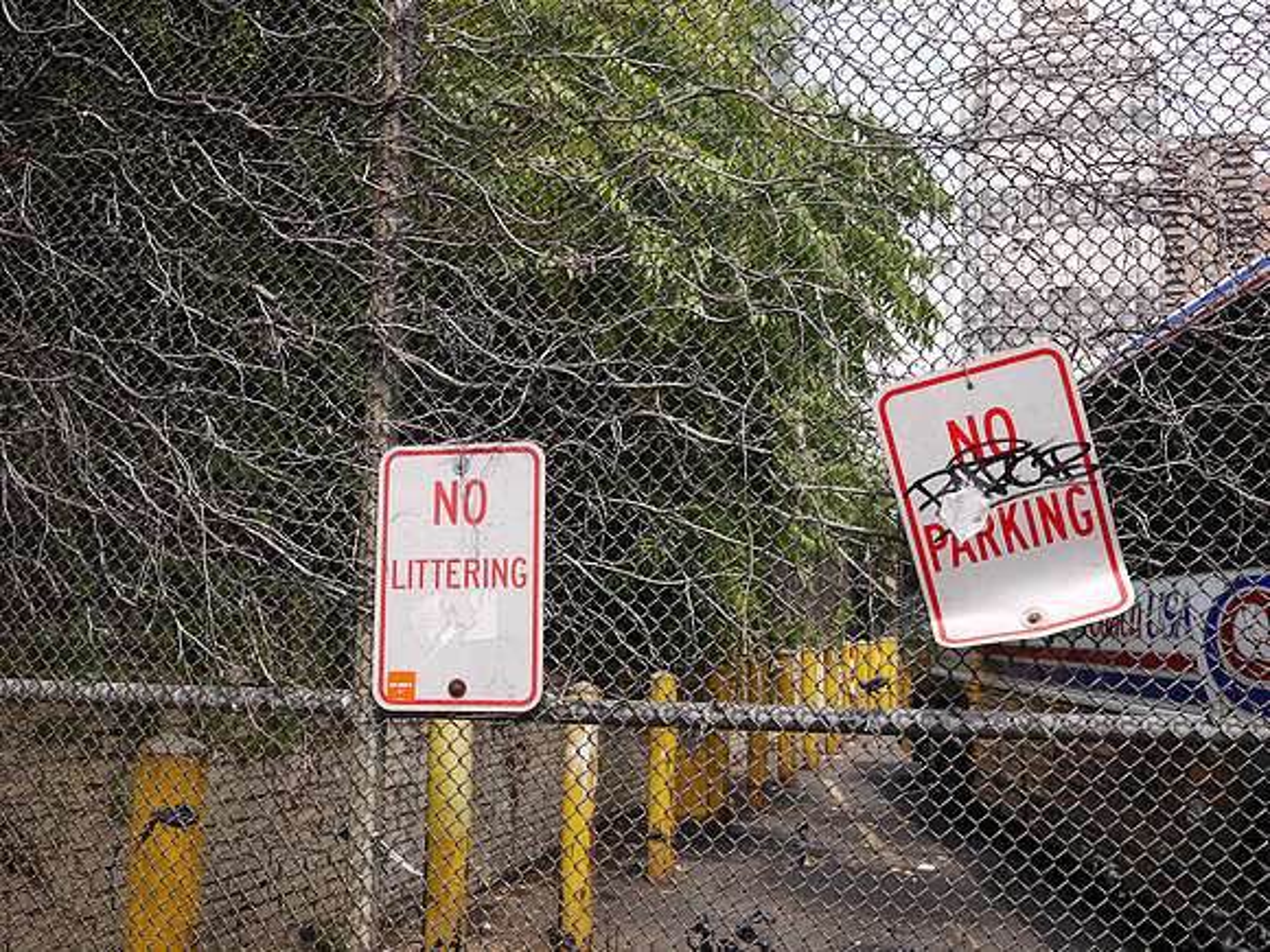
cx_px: 635
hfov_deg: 46.8
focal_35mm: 40
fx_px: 1468
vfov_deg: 36.0
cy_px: 476
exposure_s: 1/125
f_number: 8
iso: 100
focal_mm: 20
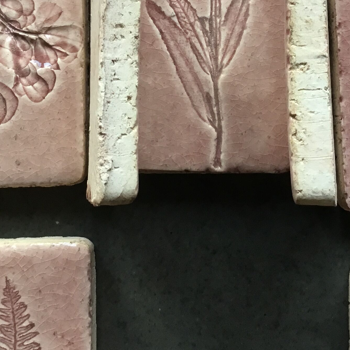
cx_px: 189
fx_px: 766
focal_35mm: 67
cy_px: 42
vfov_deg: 25.0
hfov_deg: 25.7
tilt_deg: -83.2
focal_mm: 3.3
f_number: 2.4
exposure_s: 1/33
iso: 80
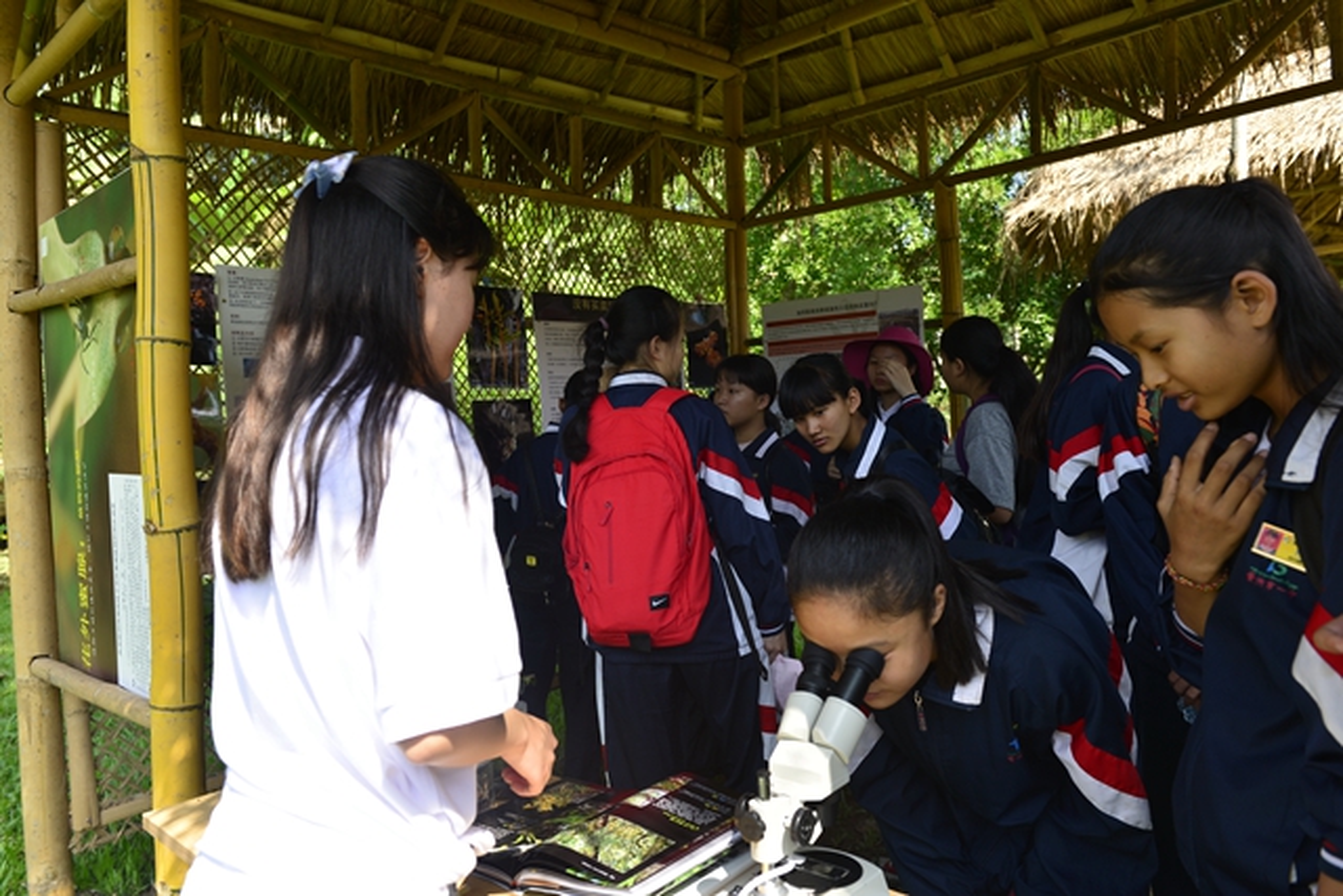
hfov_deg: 69.4
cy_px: 448
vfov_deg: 49.6
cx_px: 672
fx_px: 970
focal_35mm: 26
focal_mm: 26
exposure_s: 1/320
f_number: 5.6
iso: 200
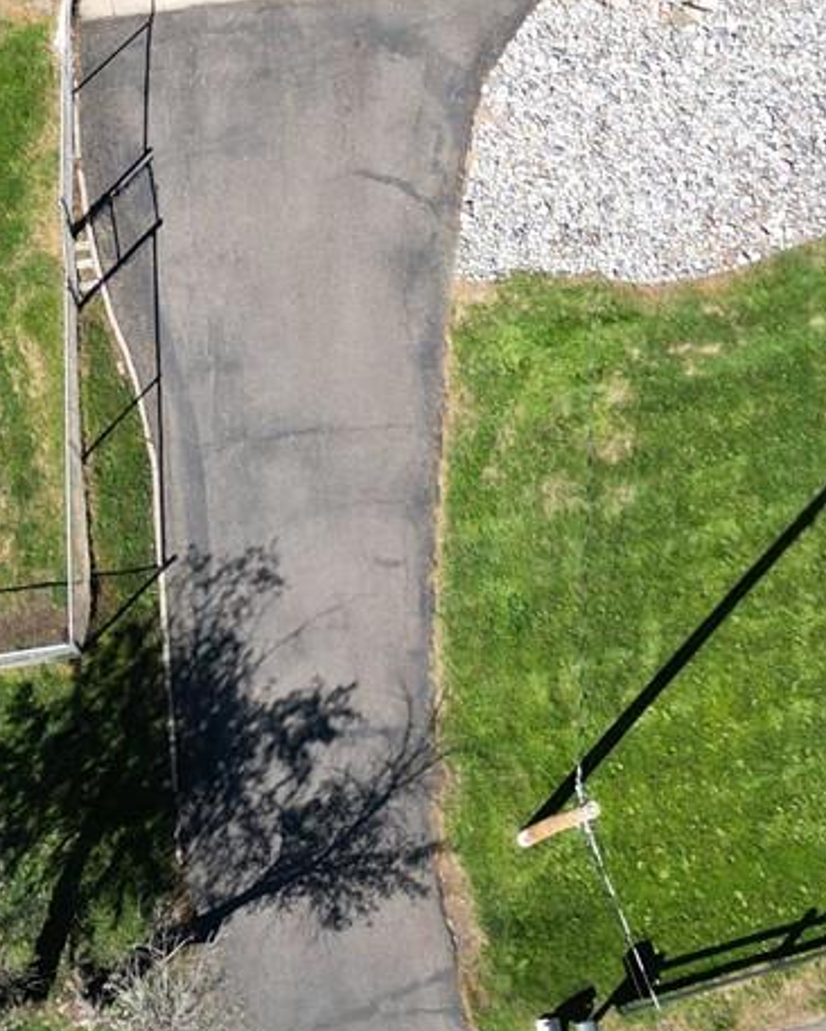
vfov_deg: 21.8
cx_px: 298
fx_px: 2504
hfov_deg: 18.7
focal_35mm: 82
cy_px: -147
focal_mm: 6.72
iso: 100
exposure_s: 1/1500
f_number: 1.7
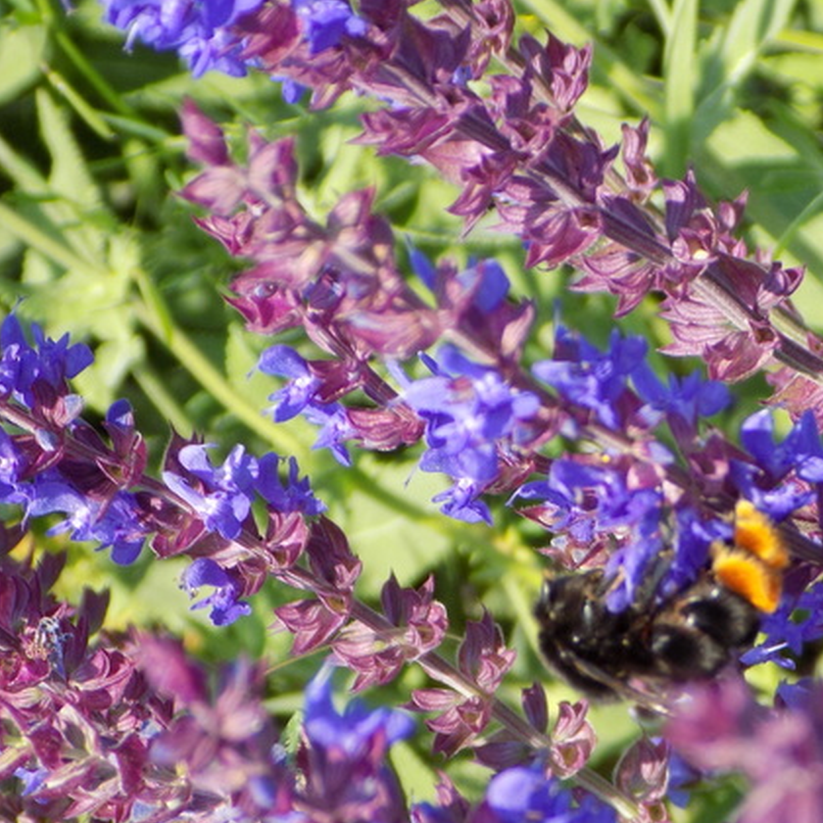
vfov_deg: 8.3
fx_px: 5702
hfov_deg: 8.2
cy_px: 545
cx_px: 695
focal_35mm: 212
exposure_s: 1/160
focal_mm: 20.9
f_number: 4.8
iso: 80
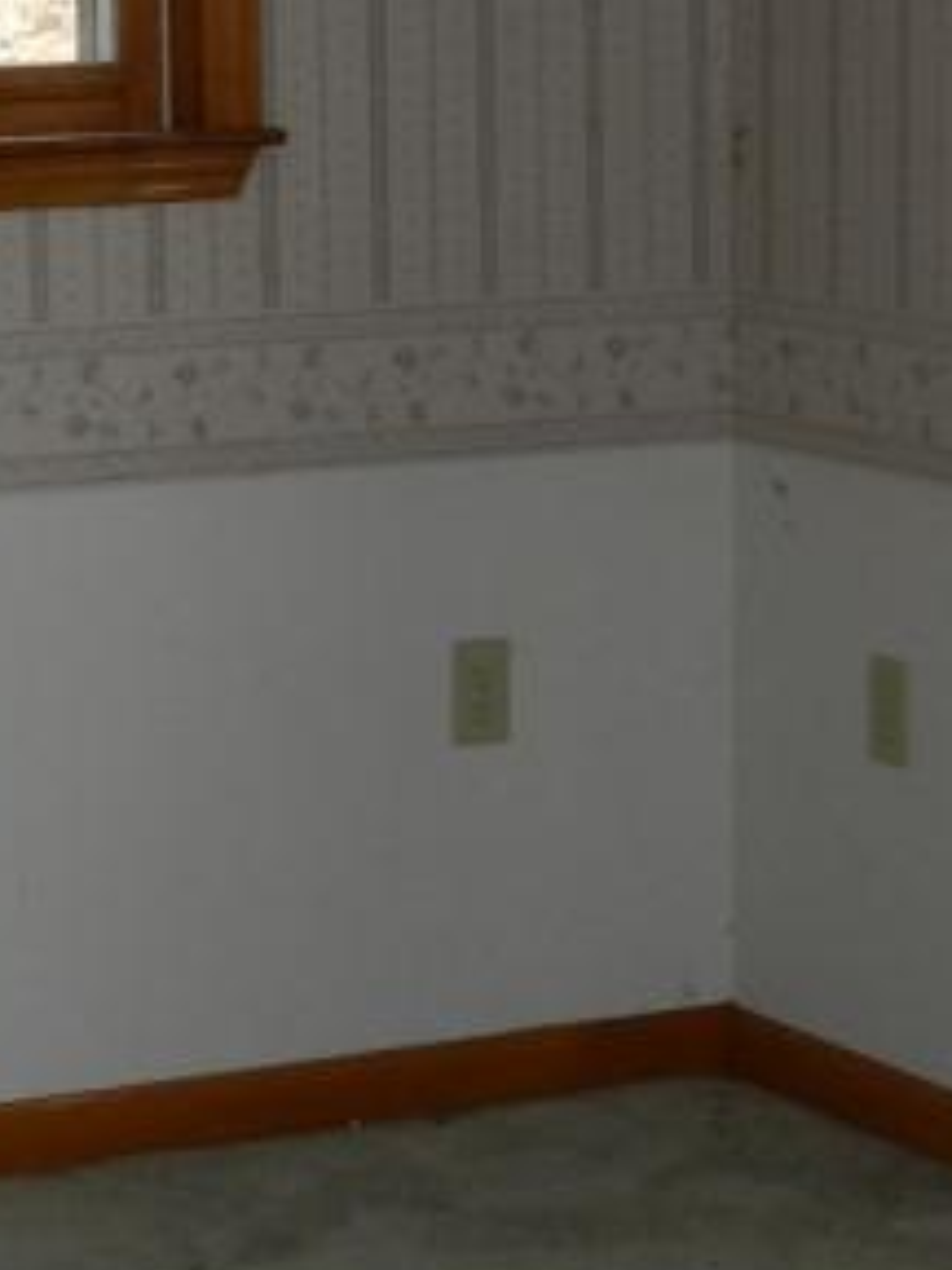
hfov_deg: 11.0
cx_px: 436
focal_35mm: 135
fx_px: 4950
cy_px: 273
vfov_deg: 14.5
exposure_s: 1/30
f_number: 4
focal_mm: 6.7
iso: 200
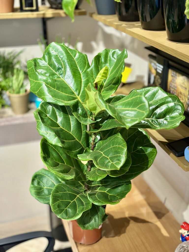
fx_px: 349
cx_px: 94
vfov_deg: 39.7
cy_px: 126
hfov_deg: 30.3
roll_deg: -0.6
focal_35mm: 48
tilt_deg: -25.1
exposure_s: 1/40
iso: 320
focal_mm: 6.86
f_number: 1.78
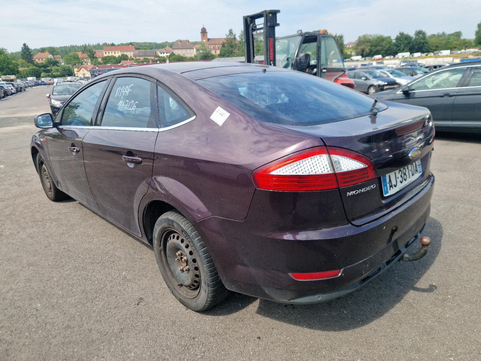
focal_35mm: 23
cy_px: 180
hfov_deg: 73.9
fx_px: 320
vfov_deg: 58.9
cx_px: 240
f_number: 1.8
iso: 50
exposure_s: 1/909
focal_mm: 5.4
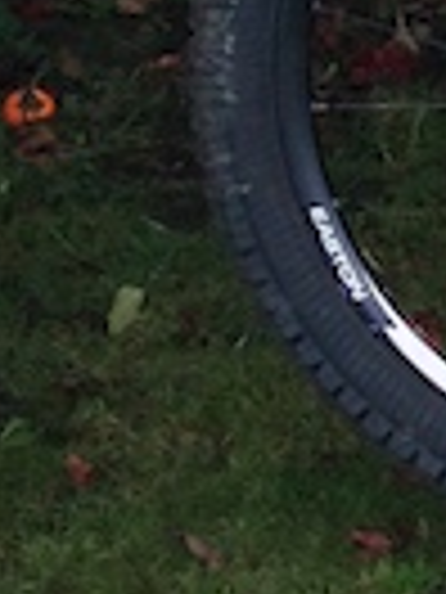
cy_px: -122
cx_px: 1550
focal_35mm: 256
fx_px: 4398
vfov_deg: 7.7
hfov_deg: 5.3
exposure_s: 1/120
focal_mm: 4.12
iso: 64
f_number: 2.4
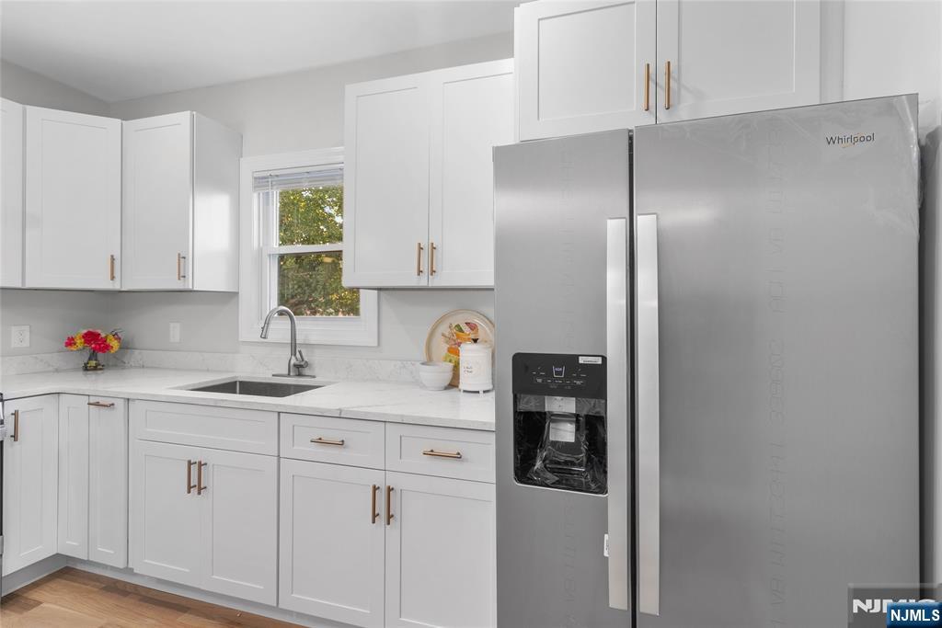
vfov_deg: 73.8
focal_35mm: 16
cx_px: 471
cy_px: 314
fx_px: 419
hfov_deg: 96.7
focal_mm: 16
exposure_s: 1/1.25
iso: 160
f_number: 9
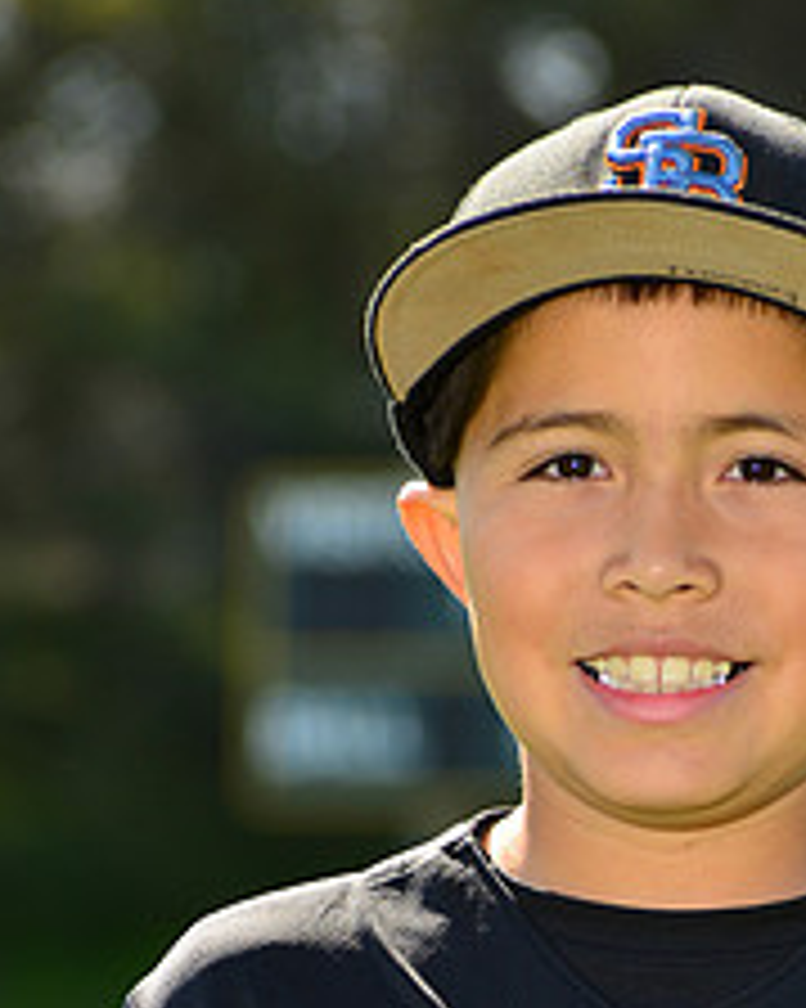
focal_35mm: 414
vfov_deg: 4.7
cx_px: 682
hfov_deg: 3.7
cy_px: 1138
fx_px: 12353
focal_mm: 170
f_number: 8
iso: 200
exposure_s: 1/250
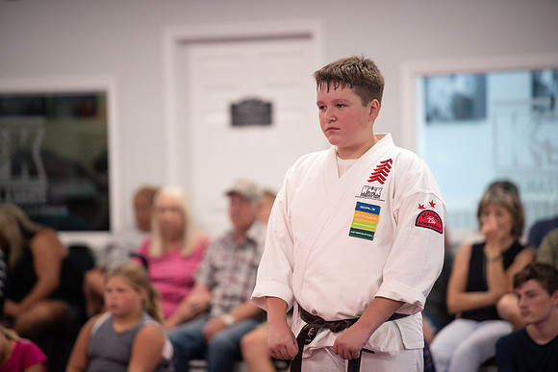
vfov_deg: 6.9
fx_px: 3101
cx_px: 279
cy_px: 186
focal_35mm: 200
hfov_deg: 10.3
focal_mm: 200
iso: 1600
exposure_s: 1/400
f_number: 2.8
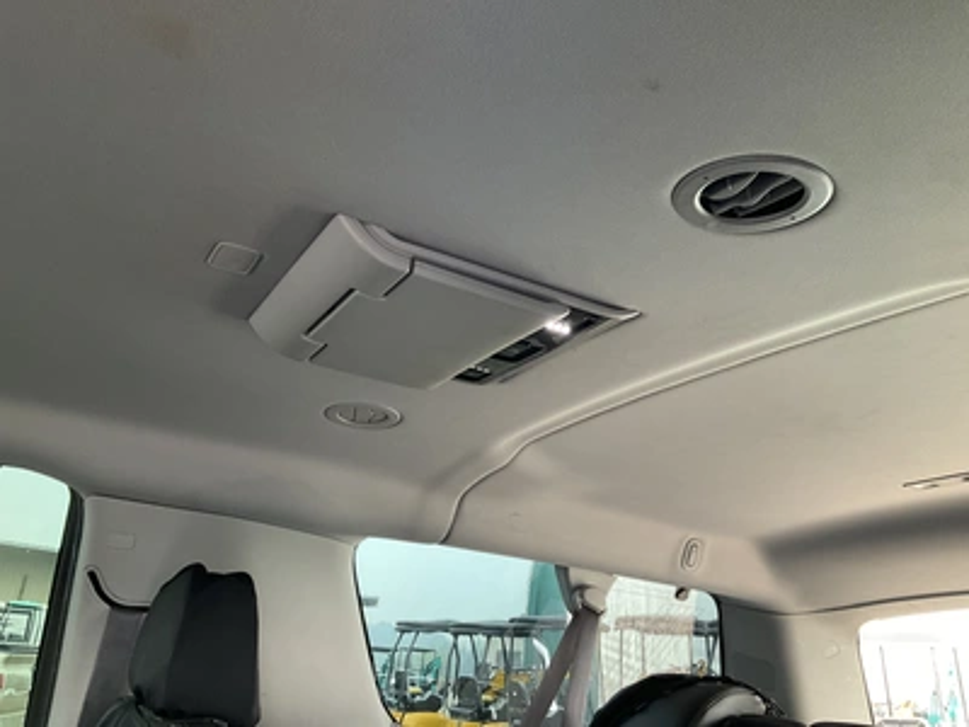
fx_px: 812
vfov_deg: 48.2
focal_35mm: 29
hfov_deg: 61.7
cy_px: 364
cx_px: 484
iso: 80
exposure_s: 1/60
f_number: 1.8
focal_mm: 3
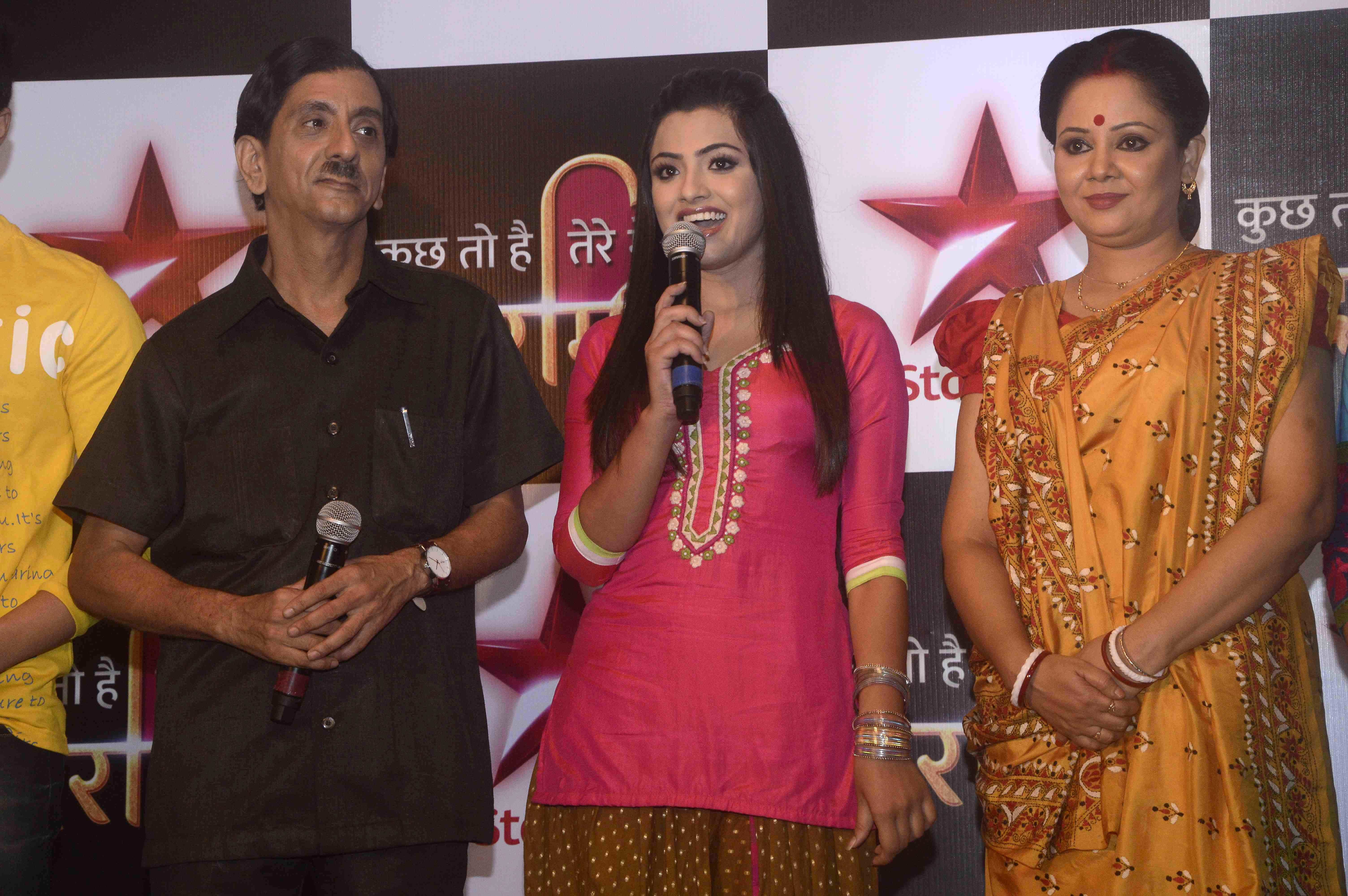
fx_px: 3255
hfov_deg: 23.4
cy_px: 448
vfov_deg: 15.7
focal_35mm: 87
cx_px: 674
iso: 800
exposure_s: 1/160
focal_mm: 58
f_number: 7.1
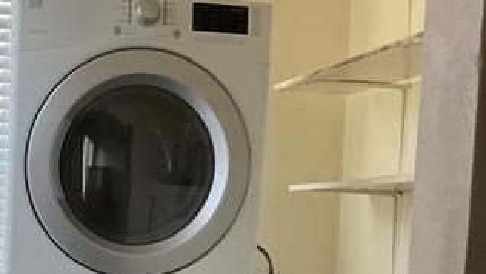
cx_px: 35
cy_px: 308
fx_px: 825
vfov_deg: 18.1
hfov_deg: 31.1
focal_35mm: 64
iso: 160
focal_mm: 3
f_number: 1.8
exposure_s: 1/60
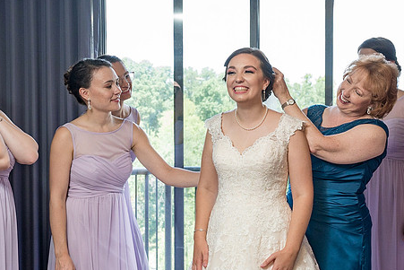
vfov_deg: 19.7
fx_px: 775
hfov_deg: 29.0
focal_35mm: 69
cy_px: 156
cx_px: 267
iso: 1000
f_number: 5.6
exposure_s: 1/200
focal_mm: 38
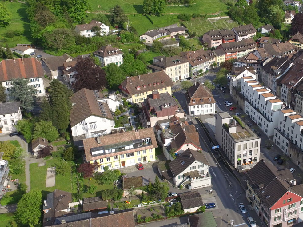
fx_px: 341
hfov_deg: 45.0
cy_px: 98
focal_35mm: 39
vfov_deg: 36.7
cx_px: 250
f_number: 2.8
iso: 100
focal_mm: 3.61
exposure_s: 1/899
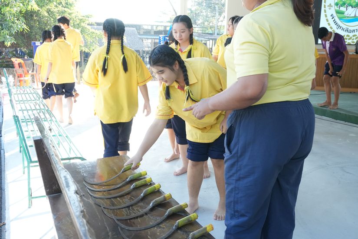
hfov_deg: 53.1
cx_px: 179
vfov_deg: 36.9
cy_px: 120
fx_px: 358
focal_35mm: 36
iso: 1600
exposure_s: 1/250
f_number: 6.3
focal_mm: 24
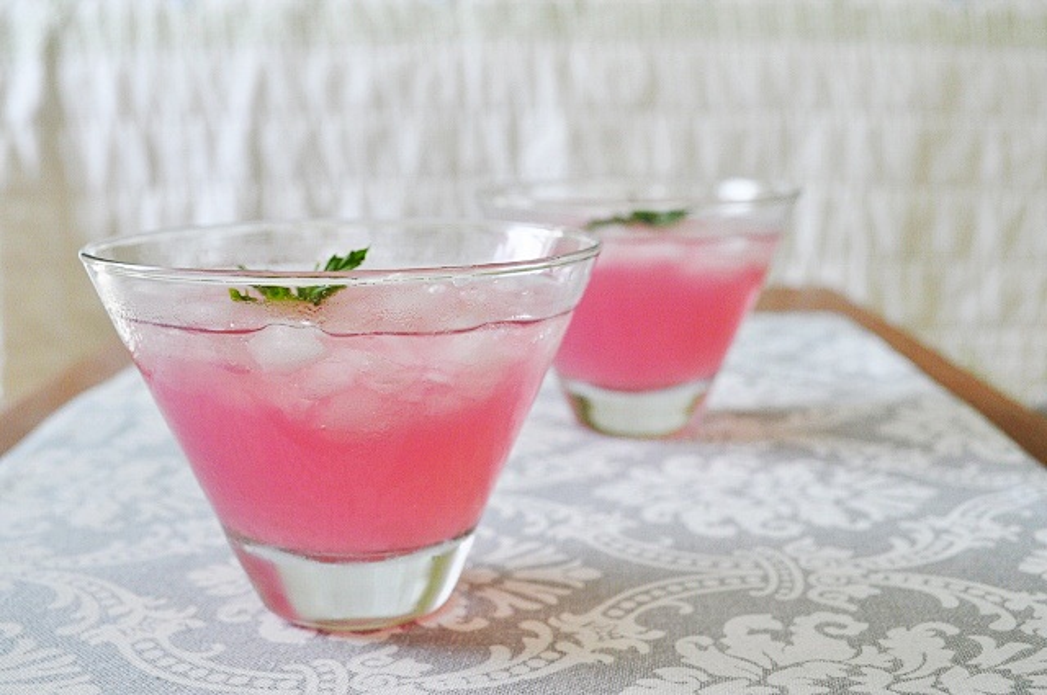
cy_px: 348
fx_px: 1307
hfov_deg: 43.7
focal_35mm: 45
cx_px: 524
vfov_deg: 29.8
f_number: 5.6
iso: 560
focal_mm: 30
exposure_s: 1/60
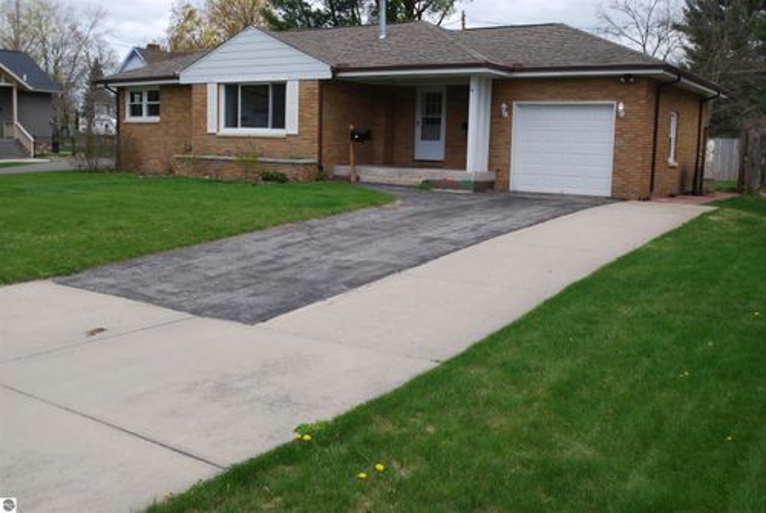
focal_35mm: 36
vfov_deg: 37.0
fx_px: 767
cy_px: 256
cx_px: 383
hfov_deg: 53.1
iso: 100
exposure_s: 1/160
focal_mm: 24
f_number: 6.3
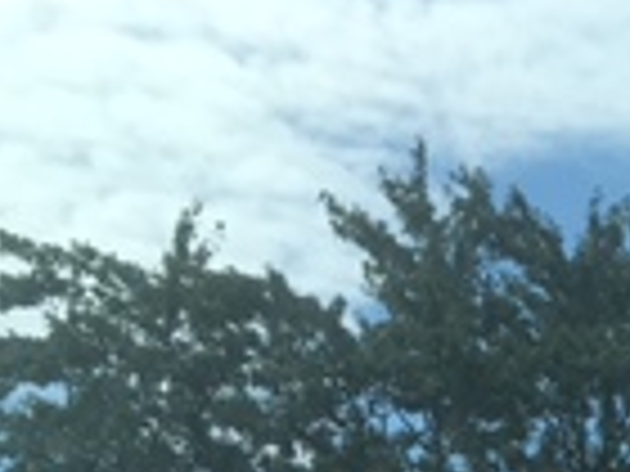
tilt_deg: +0.9
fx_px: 2421
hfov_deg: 12.8
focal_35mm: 133
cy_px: 993
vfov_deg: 10.2
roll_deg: -2.7
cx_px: 1282
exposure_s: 1/874
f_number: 2.2
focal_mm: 4.15
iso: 25
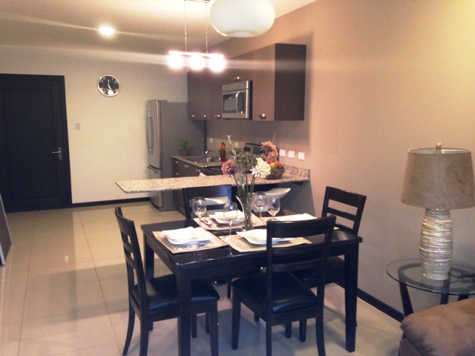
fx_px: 453
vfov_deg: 42.9
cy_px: 178
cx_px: 238
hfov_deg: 55.4
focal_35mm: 33
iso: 250
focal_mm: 4.12
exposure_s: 1/17
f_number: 2.4
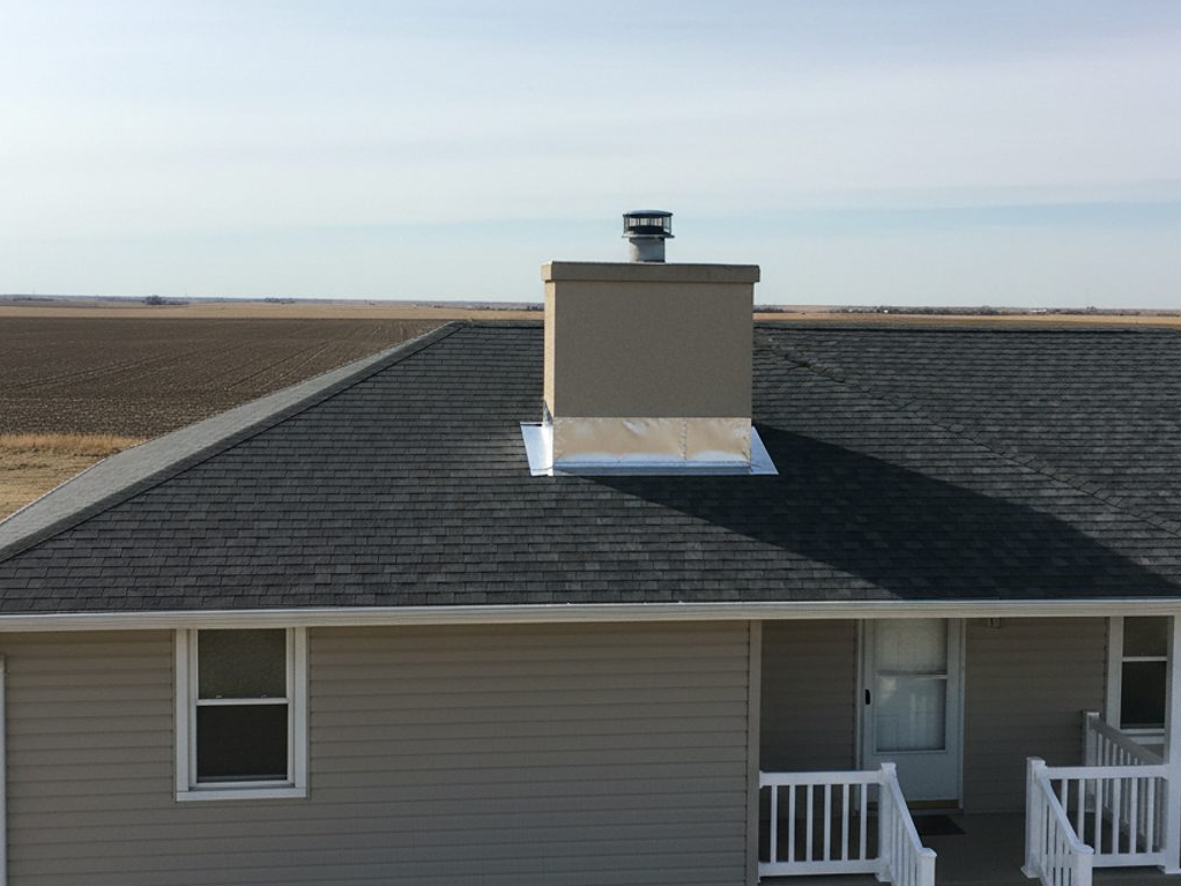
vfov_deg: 51.2
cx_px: 603
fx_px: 921
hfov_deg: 65.3
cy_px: 387
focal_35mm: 27
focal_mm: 6.4
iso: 1546
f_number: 1.8
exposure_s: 1/787
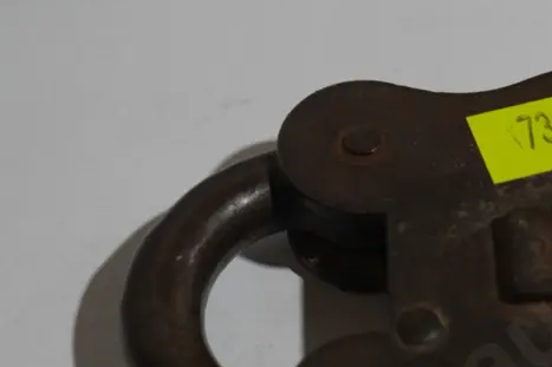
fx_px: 1609
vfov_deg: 12.9
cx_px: 548
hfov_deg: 18.9
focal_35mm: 105
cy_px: 329
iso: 250
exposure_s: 1/60
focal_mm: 23
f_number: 5.1
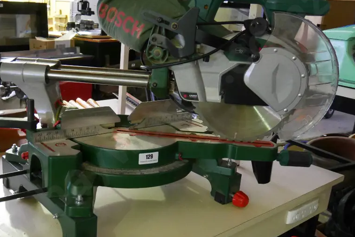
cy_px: 140
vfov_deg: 31.8
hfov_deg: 46.0
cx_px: 133
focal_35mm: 42
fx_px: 414
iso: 3200
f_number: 4
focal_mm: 15
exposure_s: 1/20
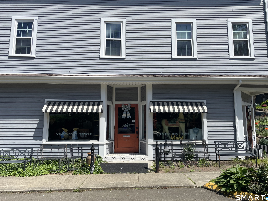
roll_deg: +0.1
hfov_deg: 65.3
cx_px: 138
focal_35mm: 27
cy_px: 98
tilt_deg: +7.0
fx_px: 209
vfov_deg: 51.4
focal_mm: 4.2
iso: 32
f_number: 1.6
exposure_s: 1/3509
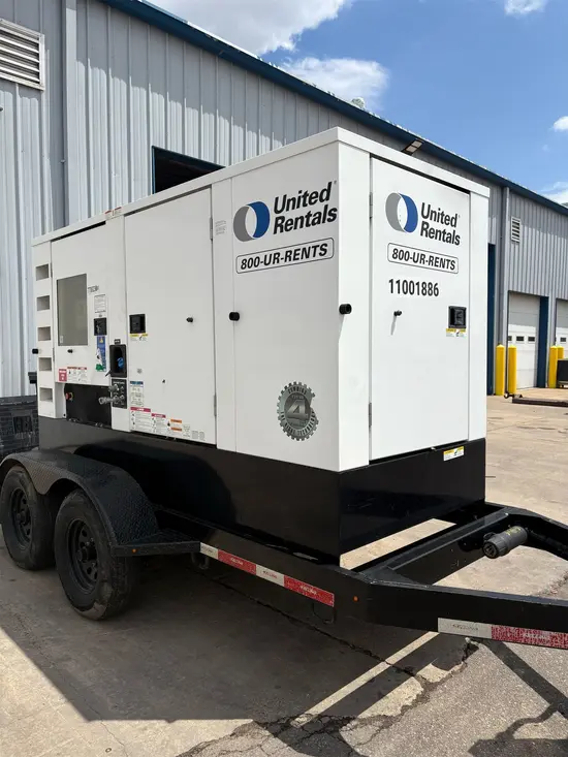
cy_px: 378
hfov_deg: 53.1
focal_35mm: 26
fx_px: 569
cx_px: 284
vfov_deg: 67.3
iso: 50
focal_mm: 5.96
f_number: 1.6
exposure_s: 1/6993
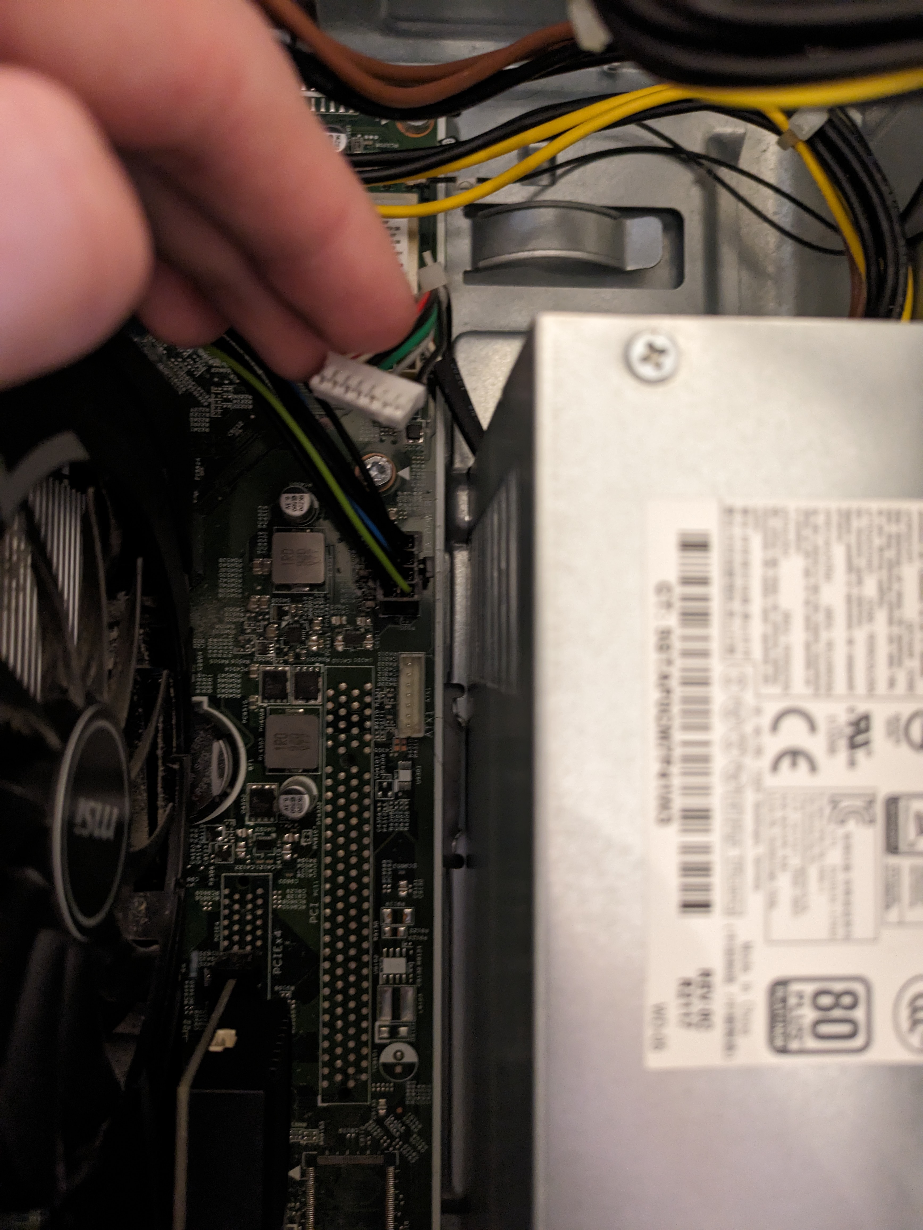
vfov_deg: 69.4
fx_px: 888
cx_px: 462
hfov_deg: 54.9
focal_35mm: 25
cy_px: 615
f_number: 1.89
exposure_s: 1/25
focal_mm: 5.43
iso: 983
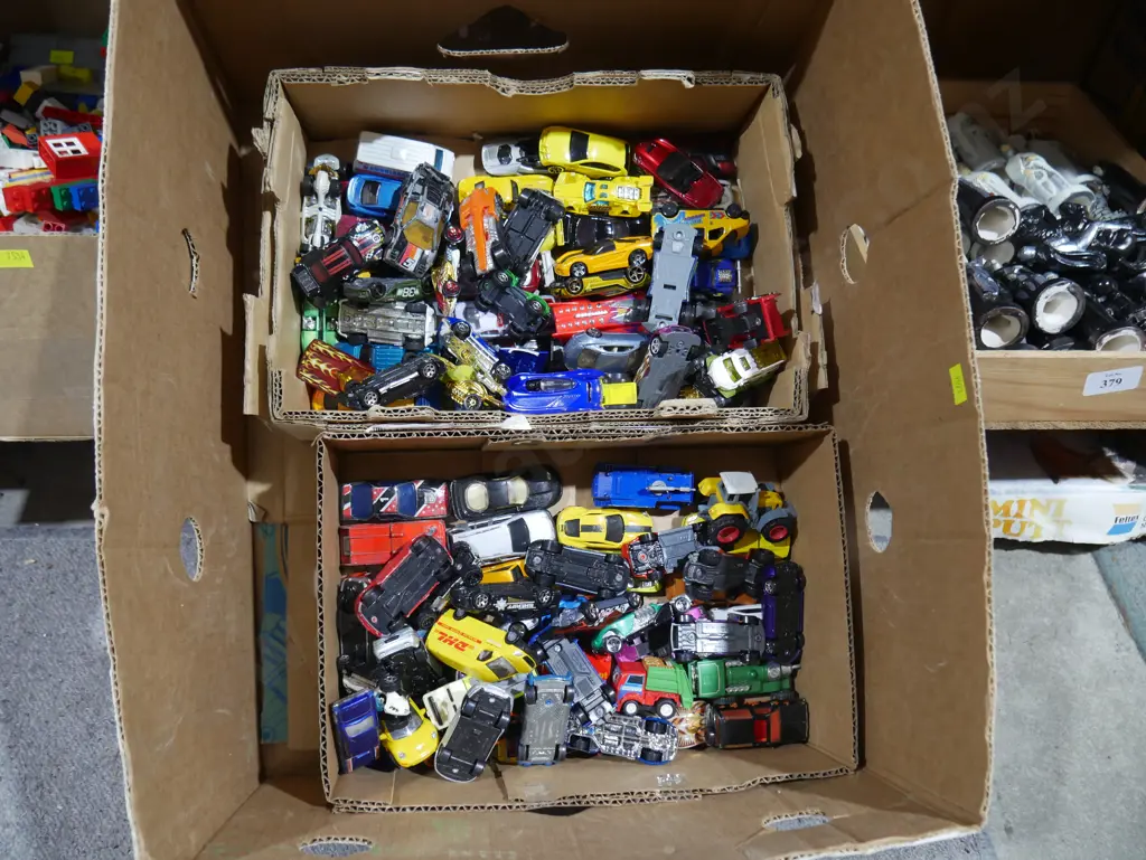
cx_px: 573
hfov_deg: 59.9
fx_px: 994
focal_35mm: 30
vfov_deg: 46.8
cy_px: 430
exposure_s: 1/60
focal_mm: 15
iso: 640
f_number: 3.6
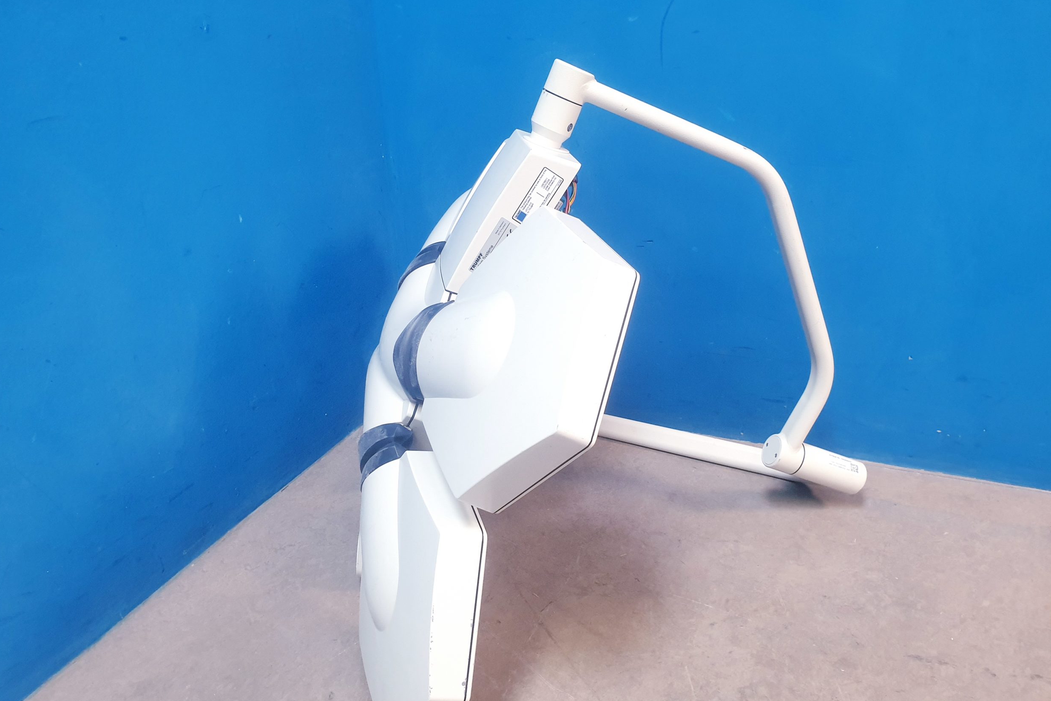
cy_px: 372
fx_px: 817
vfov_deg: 46.4
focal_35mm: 28
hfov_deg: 65.5
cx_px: 519
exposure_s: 1/50
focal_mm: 4.3
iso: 320
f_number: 2.4
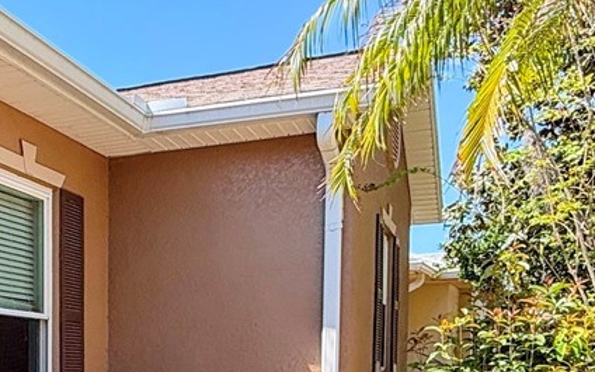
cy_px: 413
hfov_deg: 33.8
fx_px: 908
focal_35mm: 56
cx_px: 34
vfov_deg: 21.9
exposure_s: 1/502
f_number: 2.2
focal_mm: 2.22
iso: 40
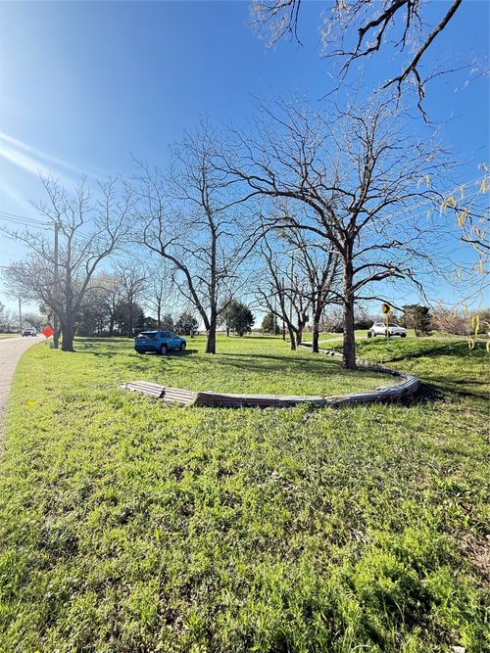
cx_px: 245
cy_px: 326
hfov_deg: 85.7
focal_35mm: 14
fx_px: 264
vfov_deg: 102.1
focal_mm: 2.22
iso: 64
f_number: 2.2
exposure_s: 1/405
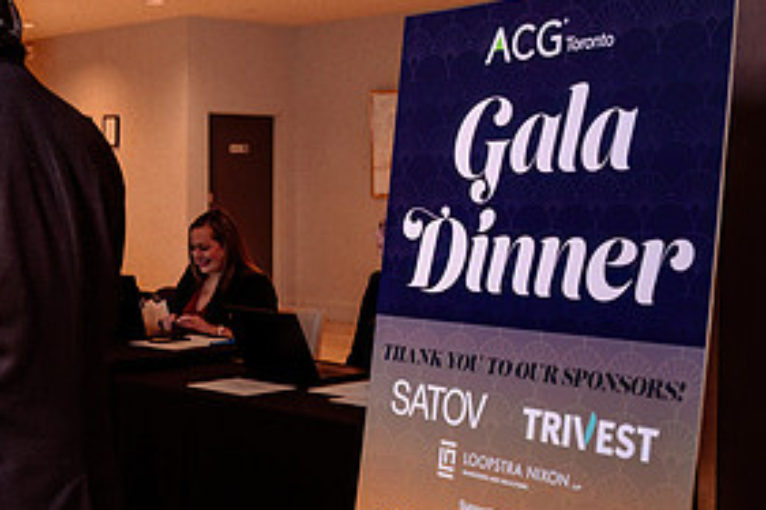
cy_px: 227
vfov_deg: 21.5
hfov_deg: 31.5
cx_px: 225
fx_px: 1340
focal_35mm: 63
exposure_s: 1/80
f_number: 3.5
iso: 800
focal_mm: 24
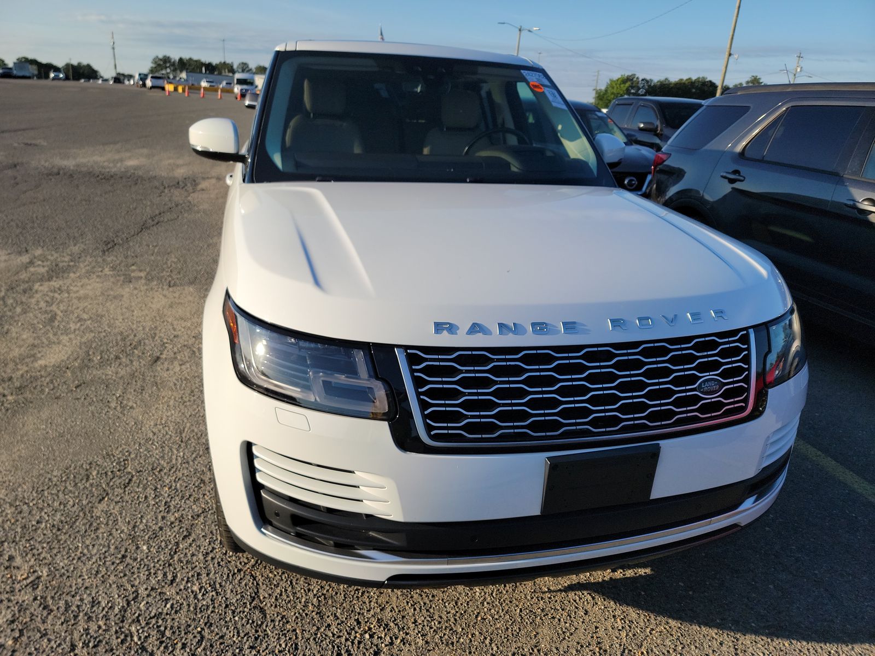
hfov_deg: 71.6
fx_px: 607
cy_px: 328
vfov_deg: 56.8
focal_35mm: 24
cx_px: 438
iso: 50
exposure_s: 1/736
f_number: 1.8
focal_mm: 6.7
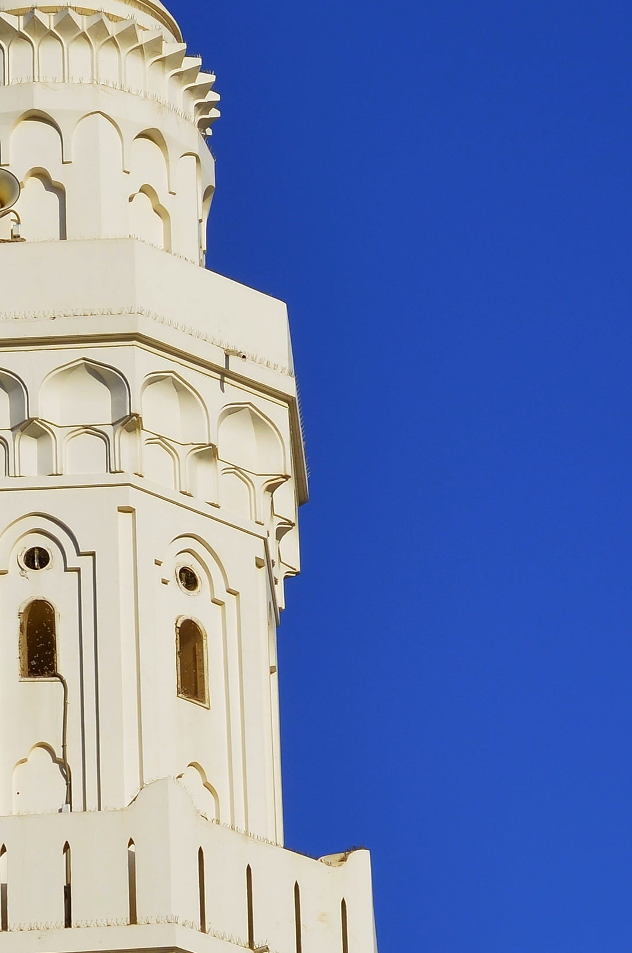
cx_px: 7
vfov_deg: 8.2
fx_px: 6600
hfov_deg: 5.5
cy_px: 851
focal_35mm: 250
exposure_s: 1/320
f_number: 9
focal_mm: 55
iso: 100
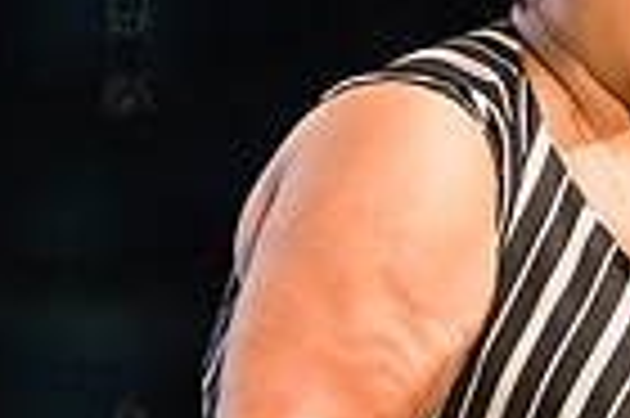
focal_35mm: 830
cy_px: 254
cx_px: 706
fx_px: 14508
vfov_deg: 1.7
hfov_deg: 2.5
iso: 3200
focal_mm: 200
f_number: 2.8
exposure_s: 1/500
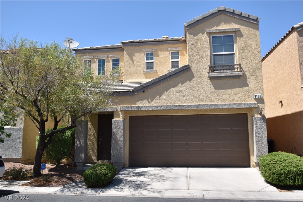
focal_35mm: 30
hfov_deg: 61.9
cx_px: 152
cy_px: 101
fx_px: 252
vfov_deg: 43.6
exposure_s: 1/250
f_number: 8
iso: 100
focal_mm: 20
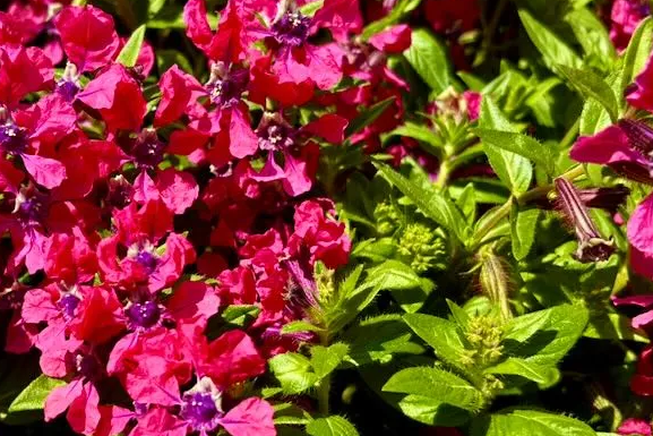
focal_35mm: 48
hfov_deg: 40.3
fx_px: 871
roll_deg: +0.0
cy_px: 210
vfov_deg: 28.1
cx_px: 192
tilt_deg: -17.0
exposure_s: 1/1984
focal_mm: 5.96
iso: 50
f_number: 1.6
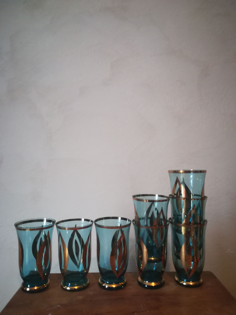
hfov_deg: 53.1
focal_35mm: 26
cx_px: 118
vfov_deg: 67.3
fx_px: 236
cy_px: 158
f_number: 2.2
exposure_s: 1/14.3
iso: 640
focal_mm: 3.83
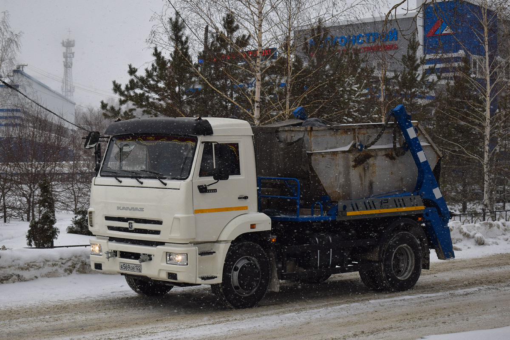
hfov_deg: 28.1
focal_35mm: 72
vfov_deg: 18.9
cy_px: 170
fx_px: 1020
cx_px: 255
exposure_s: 1/800
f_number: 5.3
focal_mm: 48
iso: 400
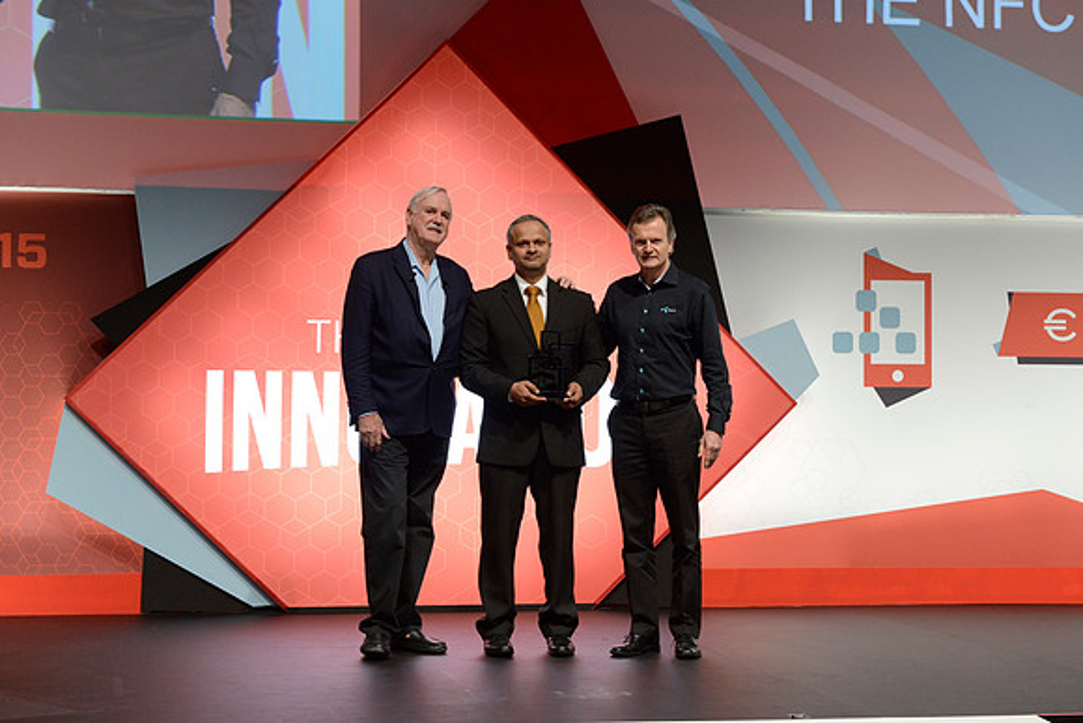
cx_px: 542
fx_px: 2106
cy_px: 362
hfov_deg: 28.8
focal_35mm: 70
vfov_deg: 19.5
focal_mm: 70
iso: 2500
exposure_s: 1/125
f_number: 8
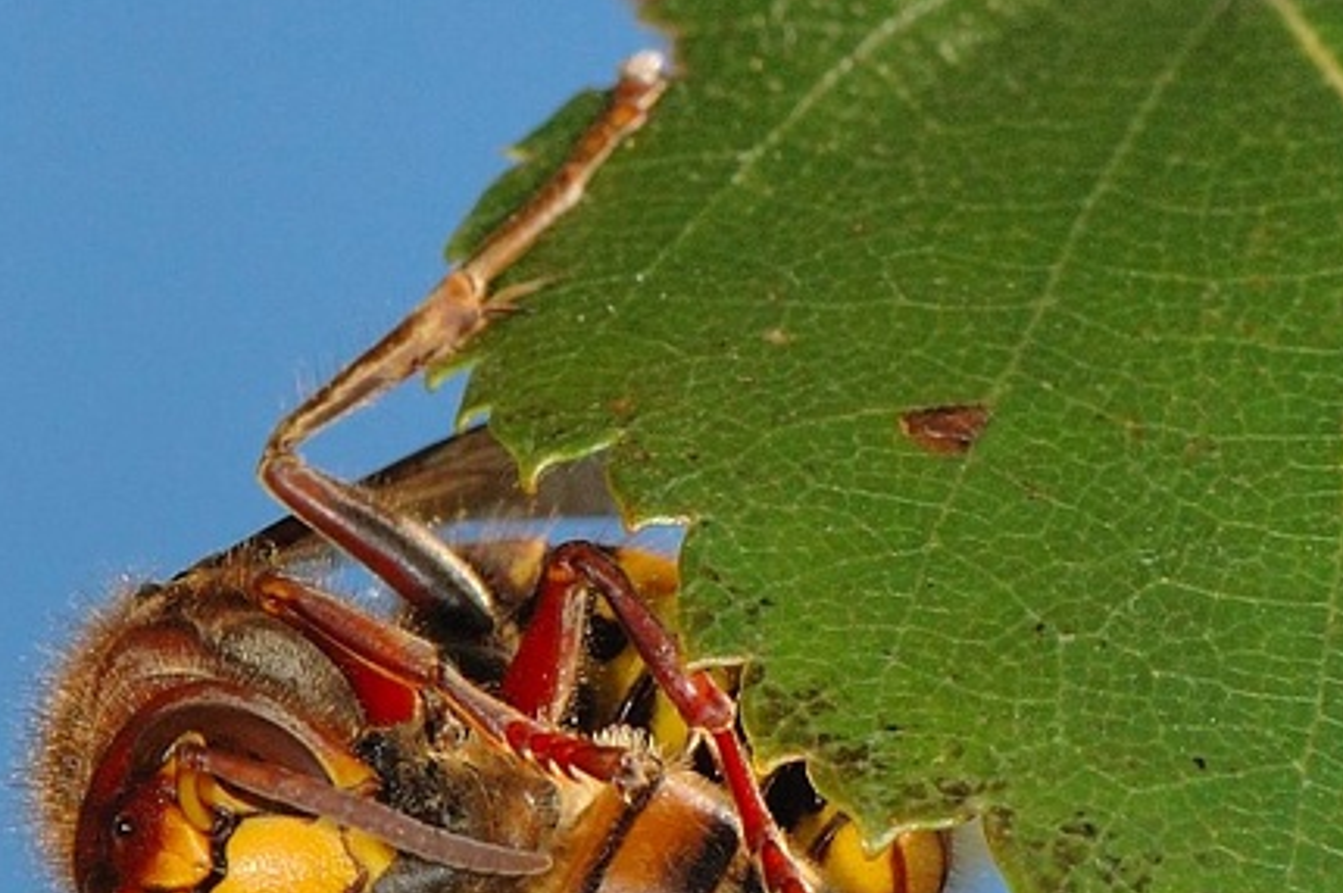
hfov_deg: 7.1
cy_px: 746
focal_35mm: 290
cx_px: 575
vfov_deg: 4.7
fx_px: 10807
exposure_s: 1/250
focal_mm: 105
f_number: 13
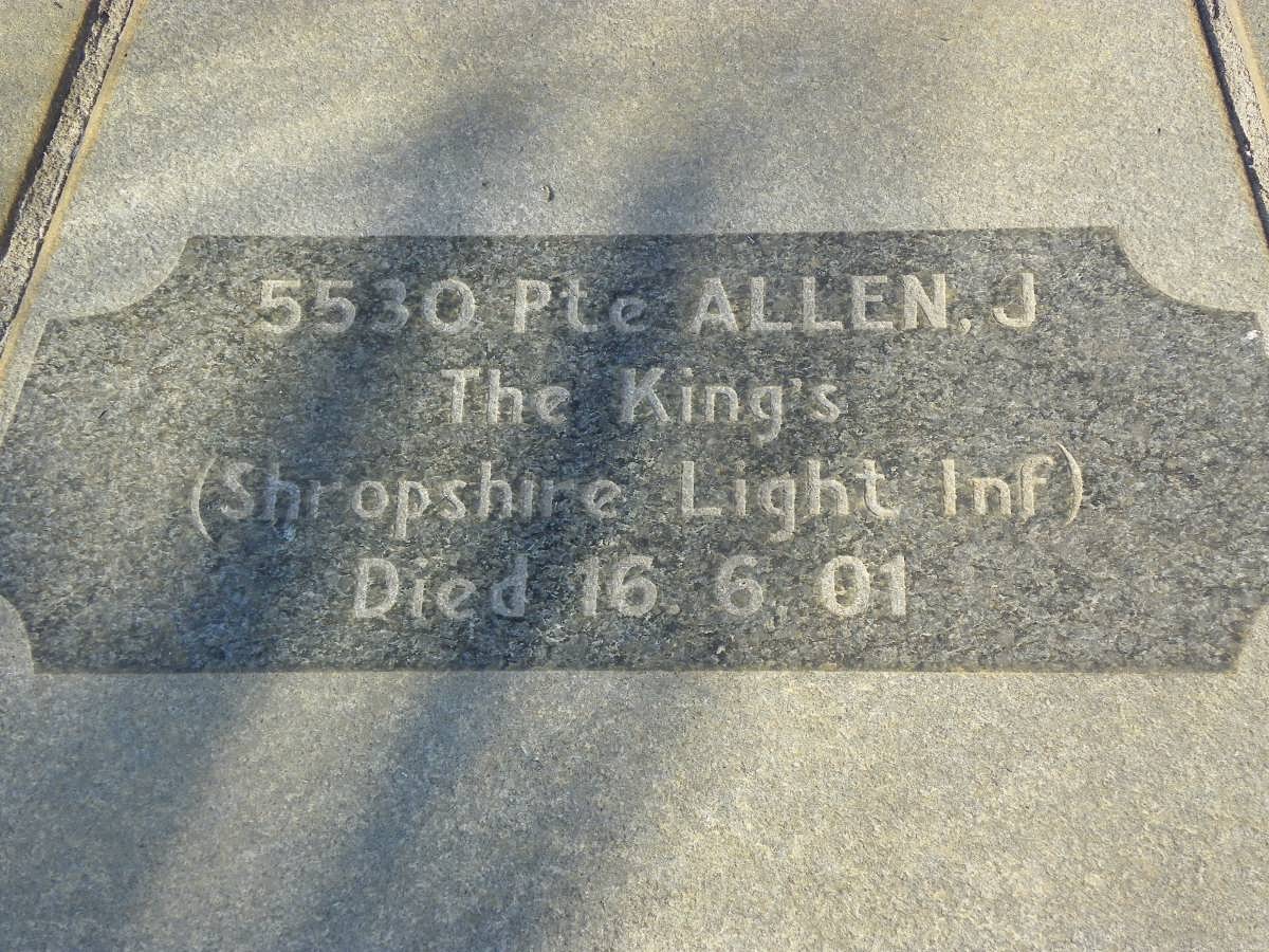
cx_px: 634
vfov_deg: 18.4
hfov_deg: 24.4
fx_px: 2933
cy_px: 476
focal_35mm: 80
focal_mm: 14.2
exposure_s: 1/160
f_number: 4
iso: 64
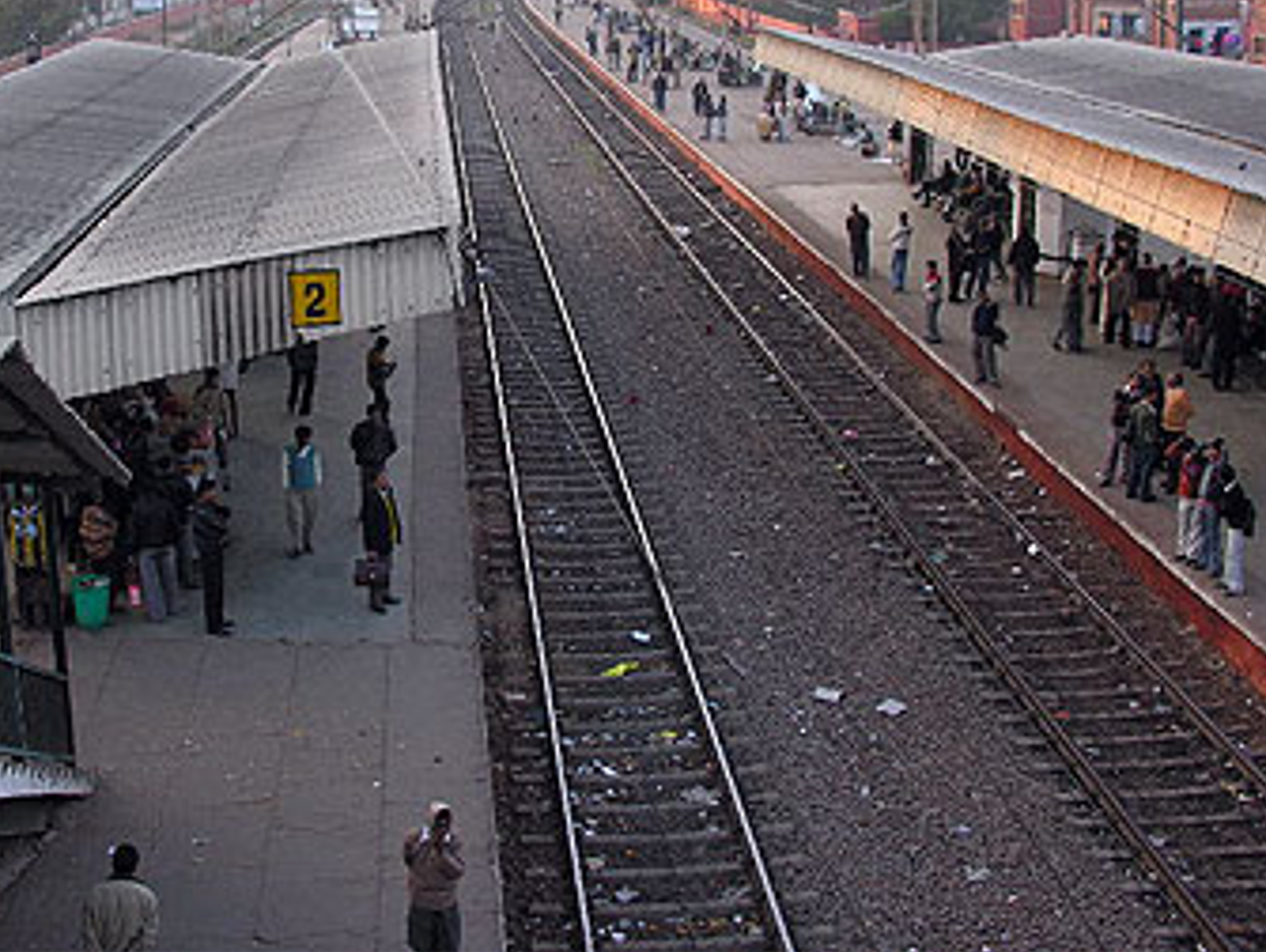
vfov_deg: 30.7
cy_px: 317
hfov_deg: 40.2
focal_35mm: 47
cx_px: 499
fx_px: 1721
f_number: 3.2
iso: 50
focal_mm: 8.9
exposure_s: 1/54.4
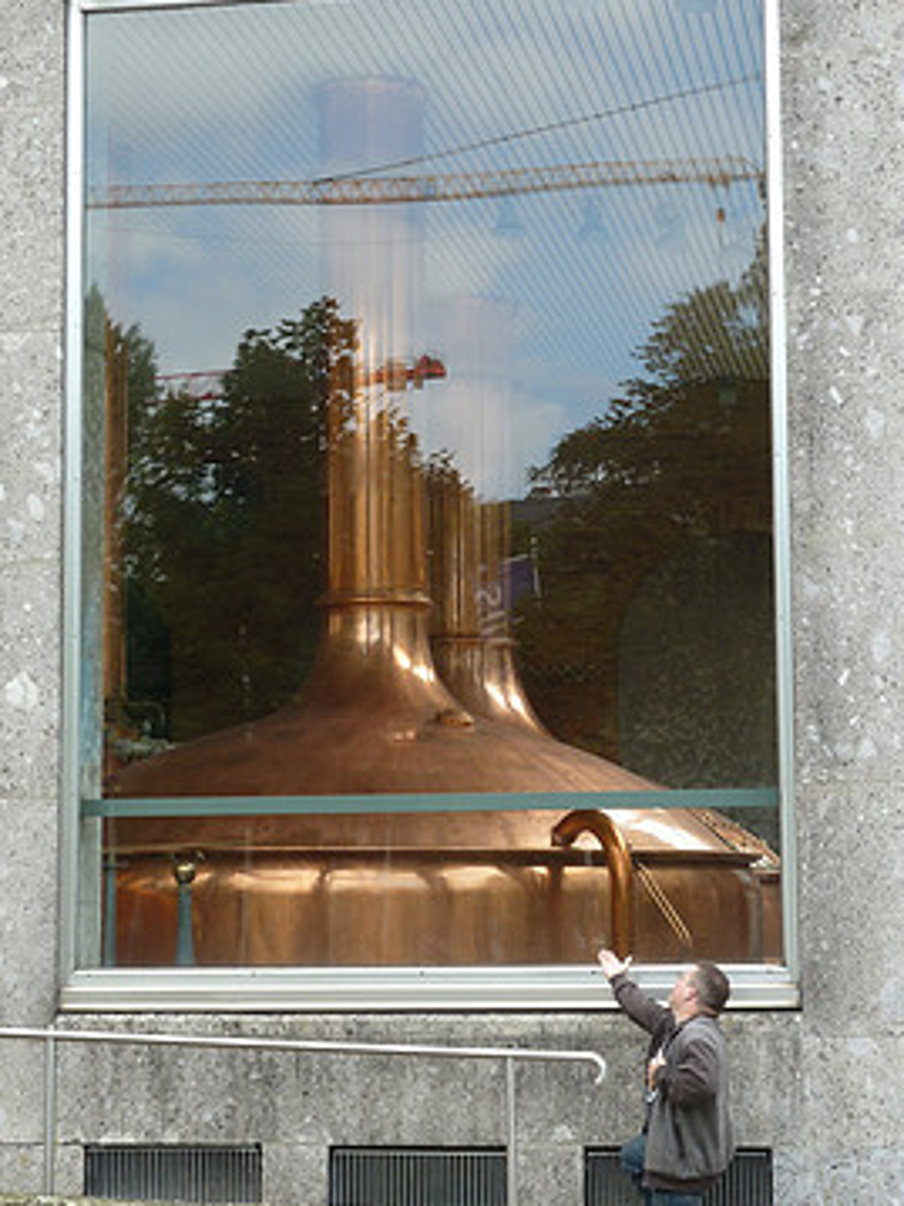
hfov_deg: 17.5
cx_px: 365
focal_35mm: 84
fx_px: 2927
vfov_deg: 23.3
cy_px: 558
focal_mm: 11
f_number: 4.1
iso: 80
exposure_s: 1/60
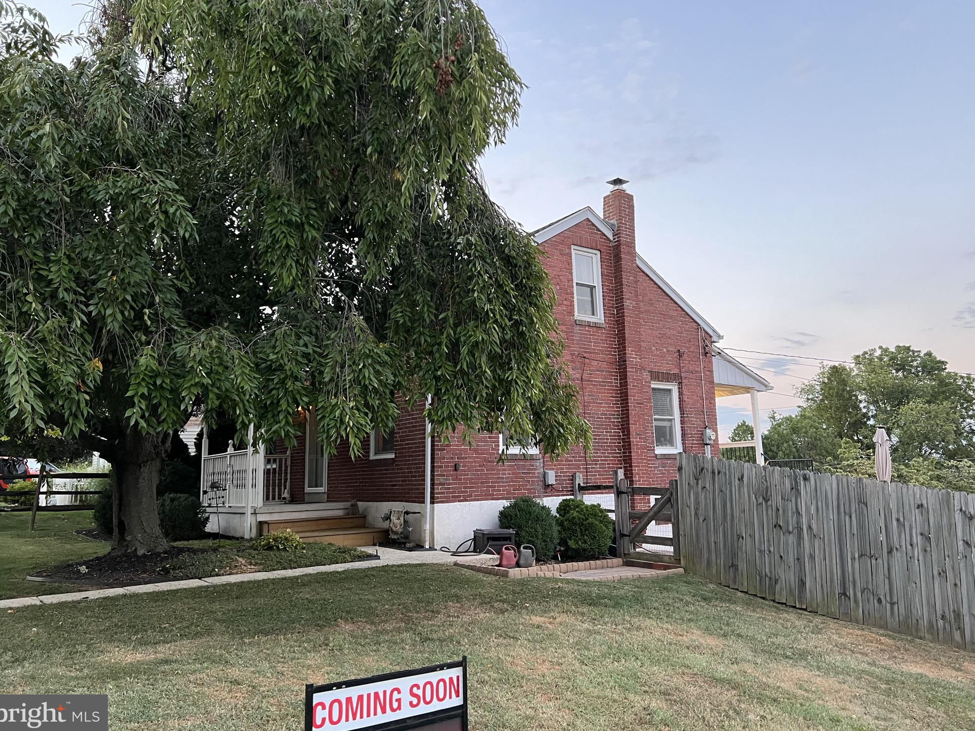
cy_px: 355
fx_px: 760
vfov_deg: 51.3
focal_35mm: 27
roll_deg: +1.4
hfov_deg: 65.3
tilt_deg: +8.5
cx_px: 490
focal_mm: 5.7
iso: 160
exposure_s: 1/60
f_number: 1.5
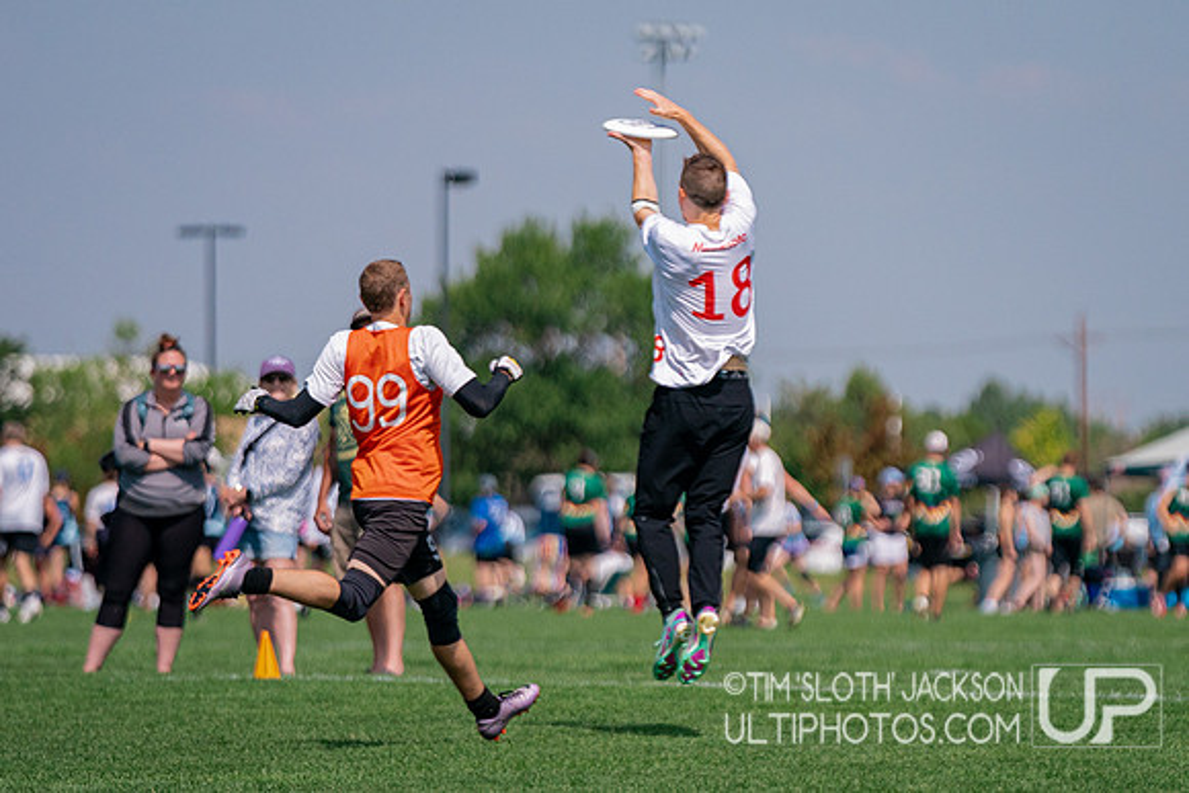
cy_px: 320
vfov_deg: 4.2
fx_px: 10735
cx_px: 763
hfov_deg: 6.3
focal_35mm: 325
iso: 640
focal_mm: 200
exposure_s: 1/16000
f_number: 2.8
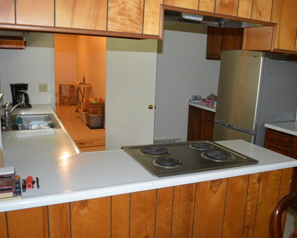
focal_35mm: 31
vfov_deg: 47.1
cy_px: 120
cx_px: 169
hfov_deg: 57.0
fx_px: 273
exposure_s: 1/60
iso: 1800
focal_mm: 18
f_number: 3.5
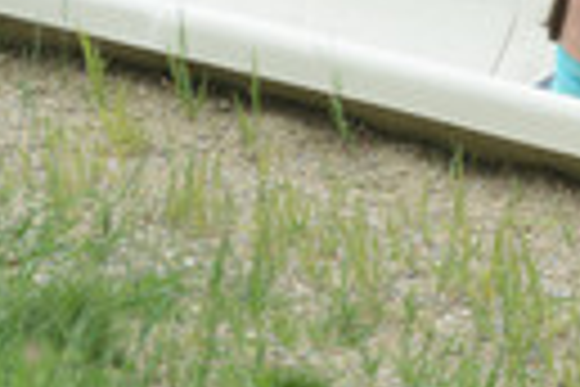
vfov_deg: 2.3
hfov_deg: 3.4
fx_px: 9746
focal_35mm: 605
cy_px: 178
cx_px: 809
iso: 320
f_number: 6.3
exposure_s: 1/640
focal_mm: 195
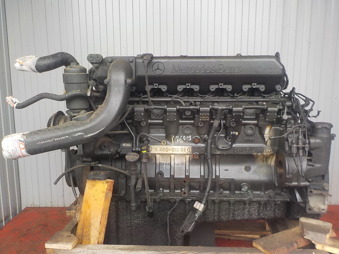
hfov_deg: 60.0
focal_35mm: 30
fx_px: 294
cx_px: 170
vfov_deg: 46.8
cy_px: 127
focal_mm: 4.1
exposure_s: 1/30
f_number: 3.3
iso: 125
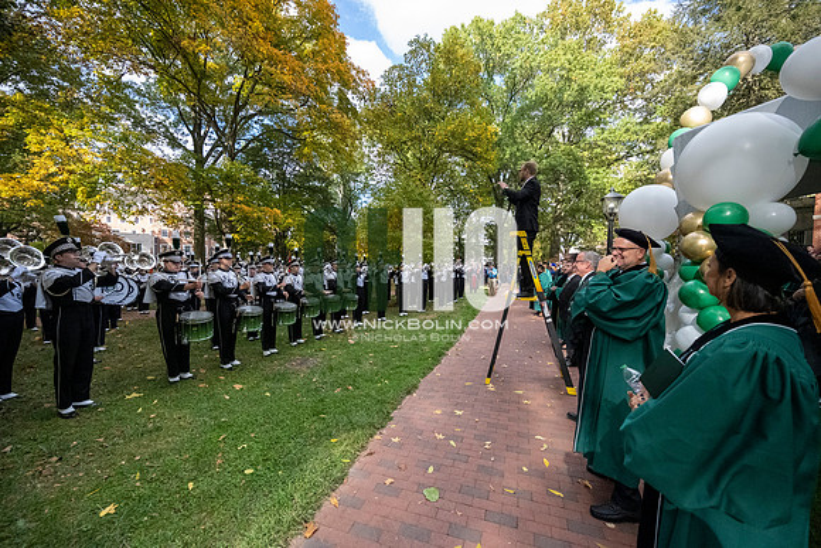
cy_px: 274
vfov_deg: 81.2
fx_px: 319
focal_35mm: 14
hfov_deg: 104.2
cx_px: 410
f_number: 4
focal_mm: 14
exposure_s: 1/8000
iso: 6400
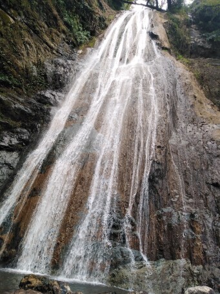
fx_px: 221
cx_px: 110
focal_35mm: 26
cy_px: 147
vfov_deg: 67.4
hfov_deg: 53.0
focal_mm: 3.59
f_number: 1.8
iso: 100
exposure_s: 1/120
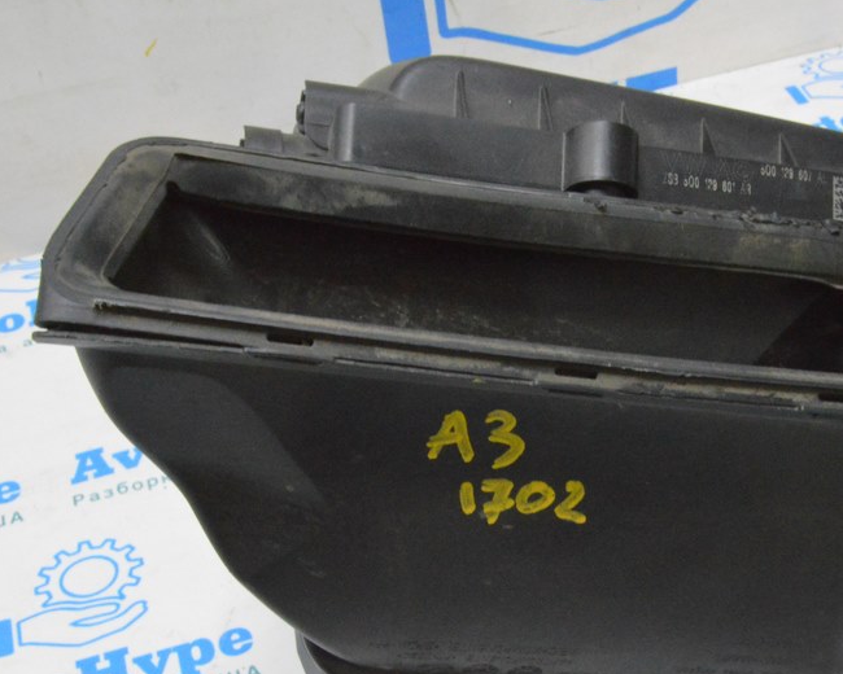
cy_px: 415
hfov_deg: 27.5
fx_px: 1715
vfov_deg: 22.2
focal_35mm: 69
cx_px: 552
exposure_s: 1/15
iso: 6400
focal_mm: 31
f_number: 20
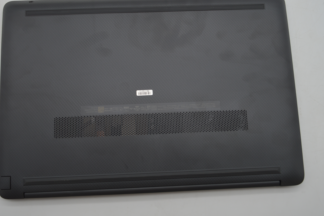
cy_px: 104
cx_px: 151
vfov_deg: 33.3
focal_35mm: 40
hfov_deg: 48.5
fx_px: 360
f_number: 5.6
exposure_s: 1/60
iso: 110
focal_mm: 24
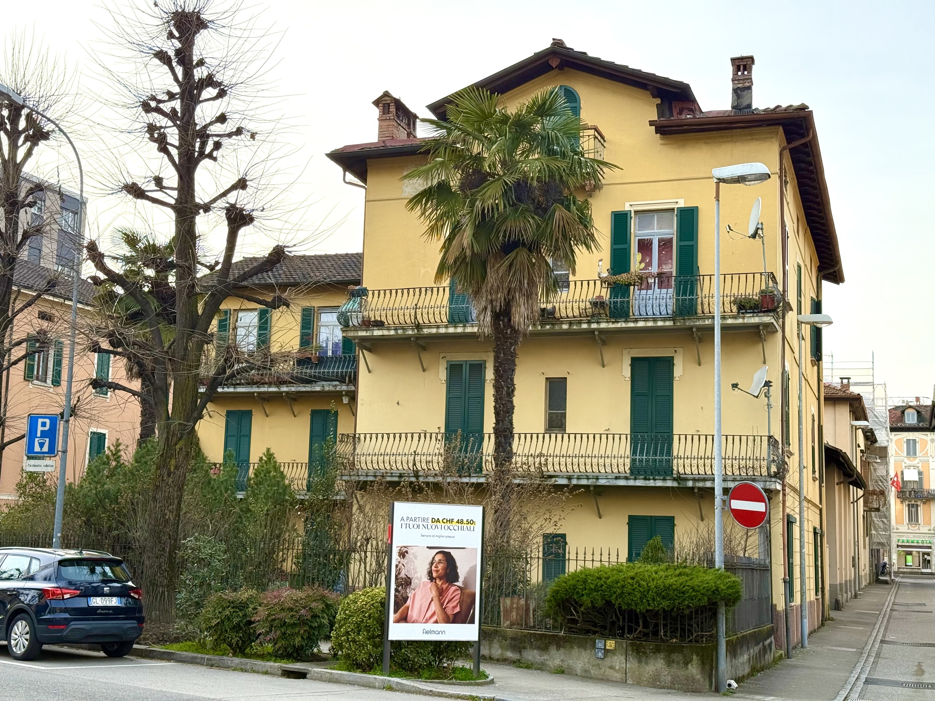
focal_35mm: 48
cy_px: 350
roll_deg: -2.4
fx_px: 1297
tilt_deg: +8.7
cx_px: 468
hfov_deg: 39.7
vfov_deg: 30.3
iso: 100
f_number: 1.78
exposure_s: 1/1167
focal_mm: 6.76
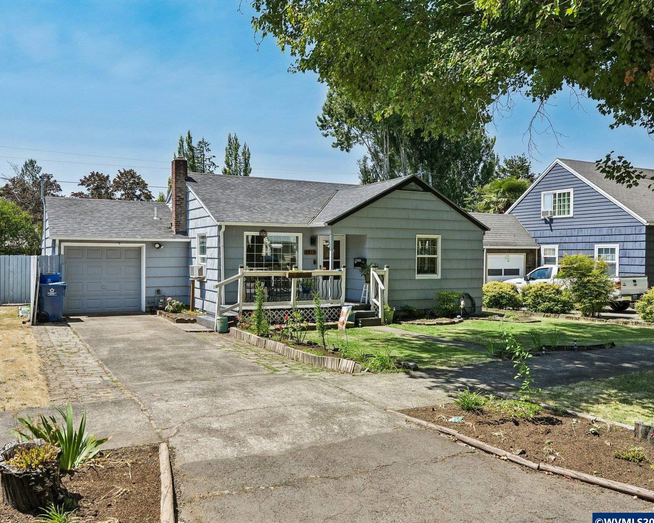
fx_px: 561
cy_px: 263
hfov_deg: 60.0
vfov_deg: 50.0
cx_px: 267
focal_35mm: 29
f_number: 8
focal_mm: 25
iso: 400
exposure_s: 1/800
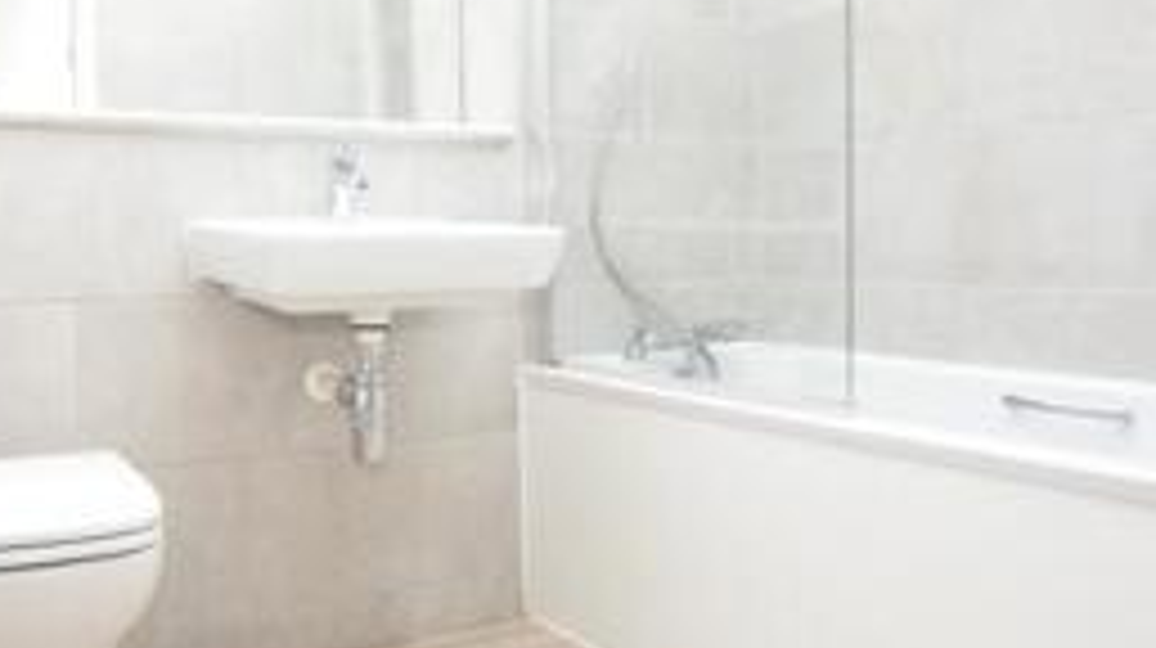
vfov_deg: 35.0
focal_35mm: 33
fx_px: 1025
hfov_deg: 57.2
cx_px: 360
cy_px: 281
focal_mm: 11.5
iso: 800
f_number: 4
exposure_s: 1/80
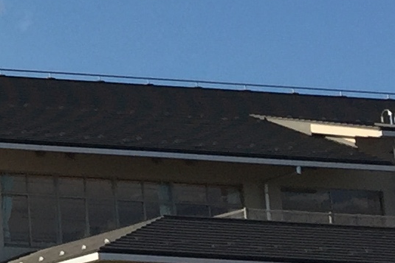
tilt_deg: +17.8
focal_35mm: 184
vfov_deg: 7.4
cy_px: -29
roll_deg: -2.6
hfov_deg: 9.7
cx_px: -603
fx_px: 2019
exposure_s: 1/2475
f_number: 2.2
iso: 32
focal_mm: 4.15
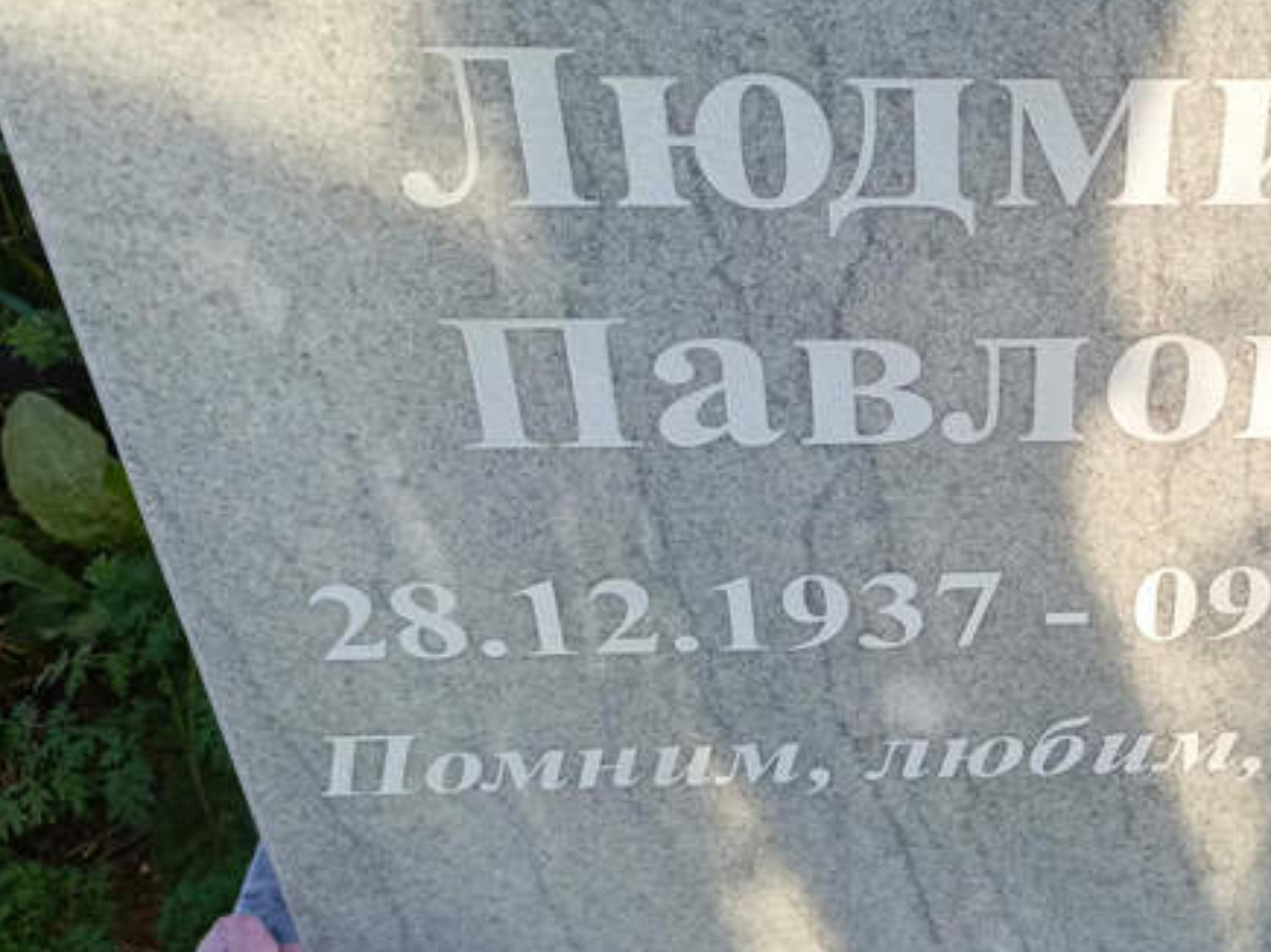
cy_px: 368
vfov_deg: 31.4
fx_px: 1689
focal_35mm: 46
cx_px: 1093
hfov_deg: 38.9
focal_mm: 4.76
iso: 111
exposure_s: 1/295
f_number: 1.69
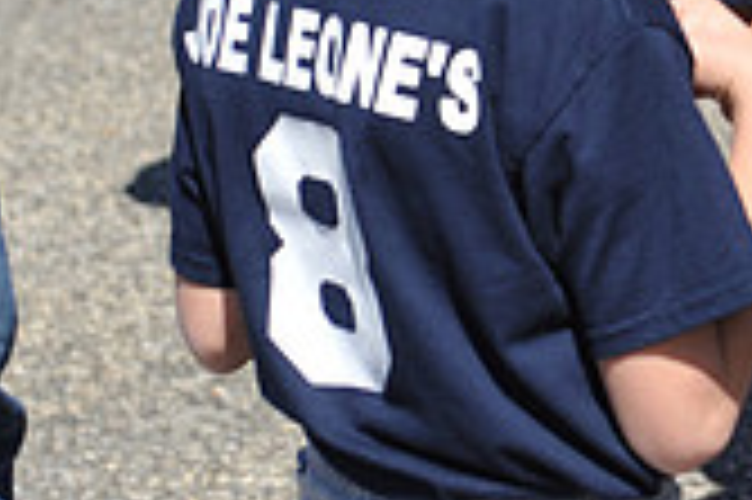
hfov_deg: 8.4
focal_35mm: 243
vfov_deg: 5.6
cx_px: 869
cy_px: -284
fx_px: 5071
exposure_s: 1/800
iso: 200
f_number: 5
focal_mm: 70
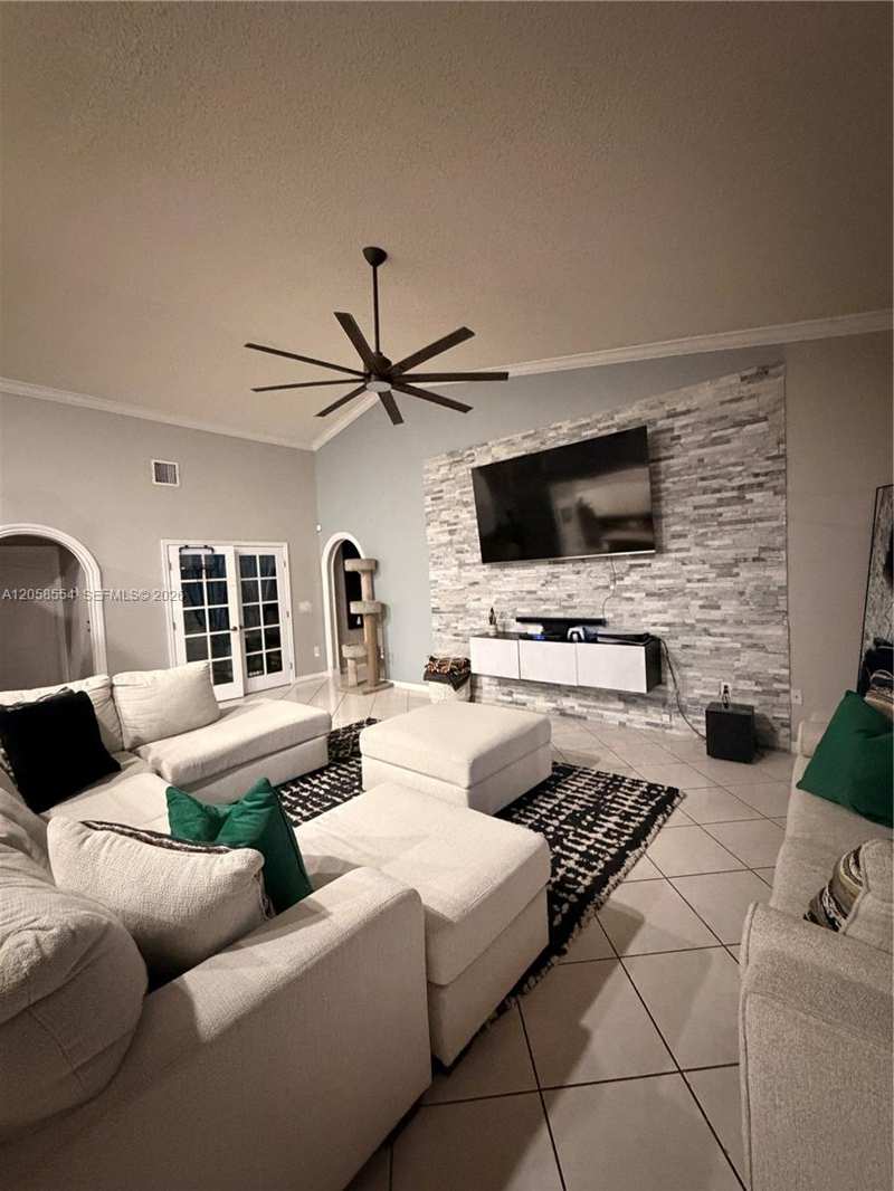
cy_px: 596
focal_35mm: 14
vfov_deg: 102.1
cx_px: 447
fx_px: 482
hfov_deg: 85.7
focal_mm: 2.22
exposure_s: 1/40
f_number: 2.2
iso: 1600
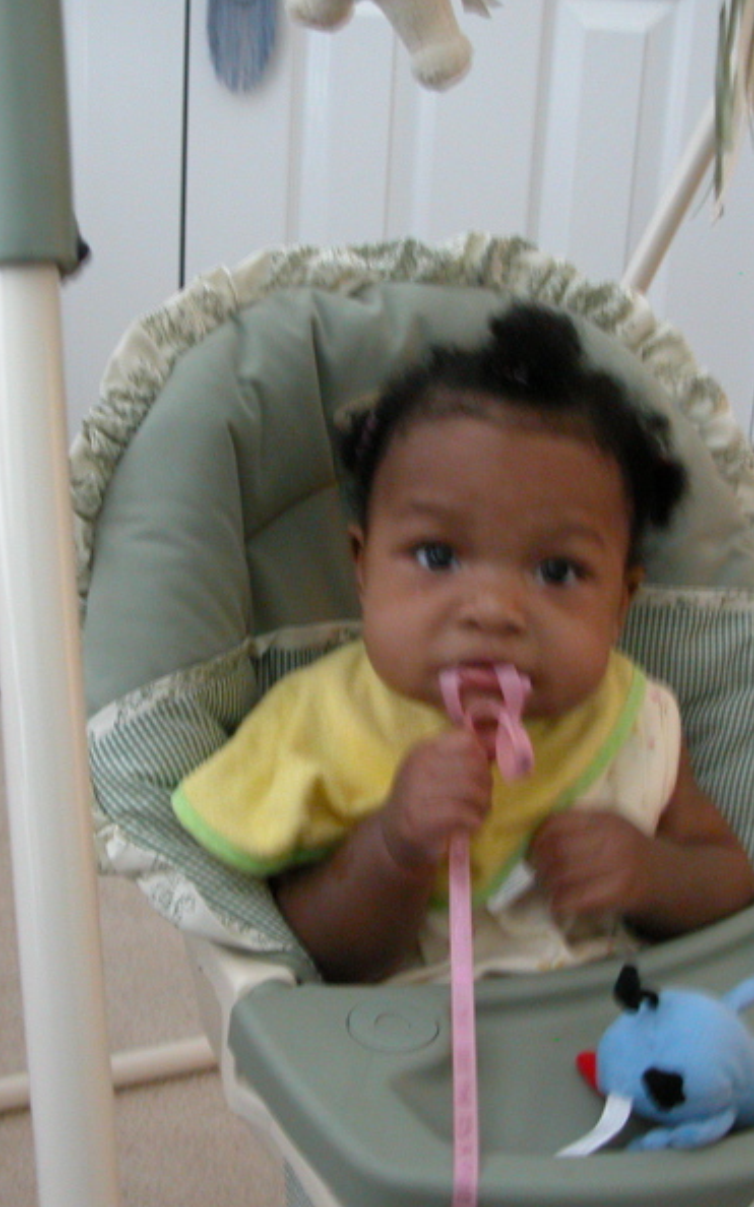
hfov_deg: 25.8
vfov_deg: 40.3
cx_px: 315
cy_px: 601
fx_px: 1645
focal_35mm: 50
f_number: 2.8
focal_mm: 8.9
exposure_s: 1/2.5
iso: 400
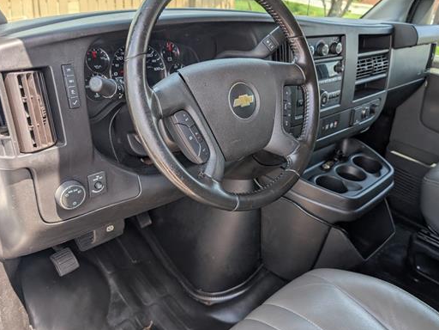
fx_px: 380
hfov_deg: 59.7
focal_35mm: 30
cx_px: 252
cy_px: 162
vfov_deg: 46.8
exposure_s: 1/333
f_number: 1.68
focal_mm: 6.9
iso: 19
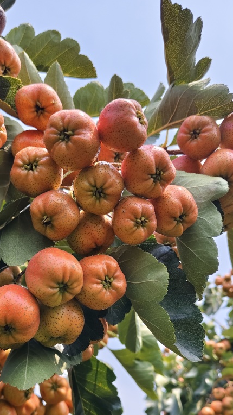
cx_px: 96
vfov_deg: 55.4
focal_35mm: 35
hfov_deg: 33.6
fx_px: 384
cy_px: 278
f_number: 1.88
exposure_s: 1/1418
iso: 50
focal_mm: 5.56
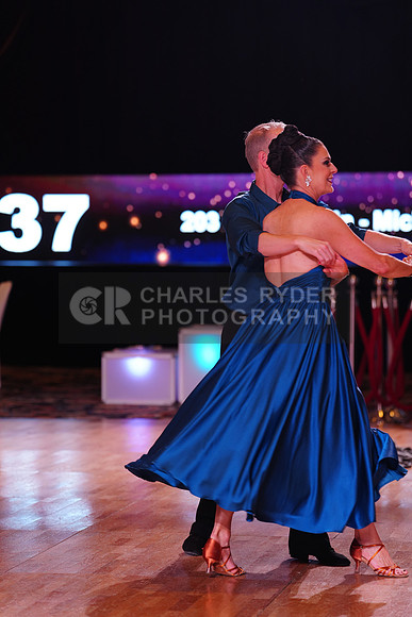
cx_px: 206
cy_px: 308
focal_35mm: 118
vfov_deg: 17.3
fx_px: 2024
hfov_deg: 11.6
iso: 640
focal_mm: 118
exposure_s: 1/250
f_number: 2.8
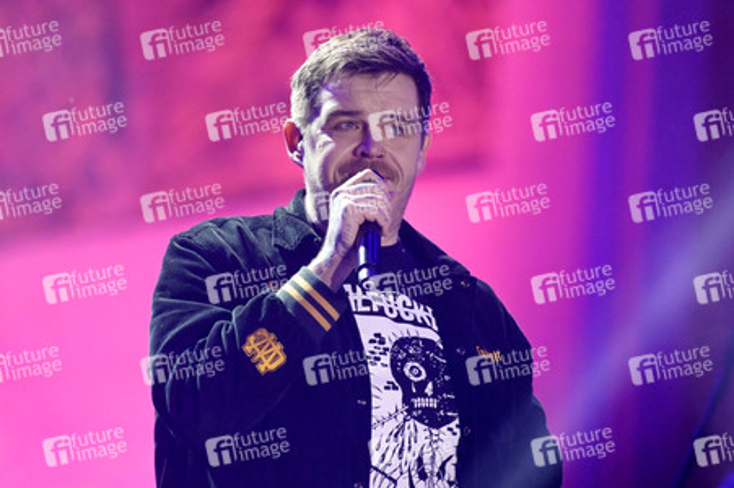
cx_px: 367
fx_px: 10187
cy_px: 244
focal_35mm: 500
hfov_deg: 4.1
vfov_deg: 2.7
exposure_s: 1/640
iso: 12800
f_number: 5.6
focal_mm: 500
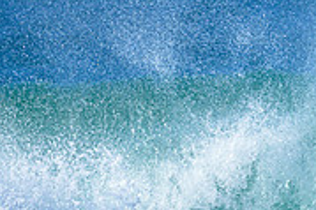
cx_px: 314
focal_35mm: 2634
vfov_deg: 0.5
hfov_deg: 0.8
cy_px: 311
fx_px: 23099
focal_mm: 800
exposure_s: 1/2000
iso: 250
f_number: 6.3
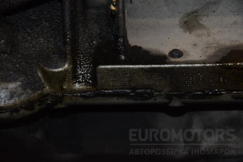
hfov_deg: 13.0
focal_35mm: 158
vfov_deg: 8.7
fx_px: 1063
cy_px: 81
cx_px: 122
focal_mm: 105
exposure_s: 1/60
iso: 800
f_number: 5.6
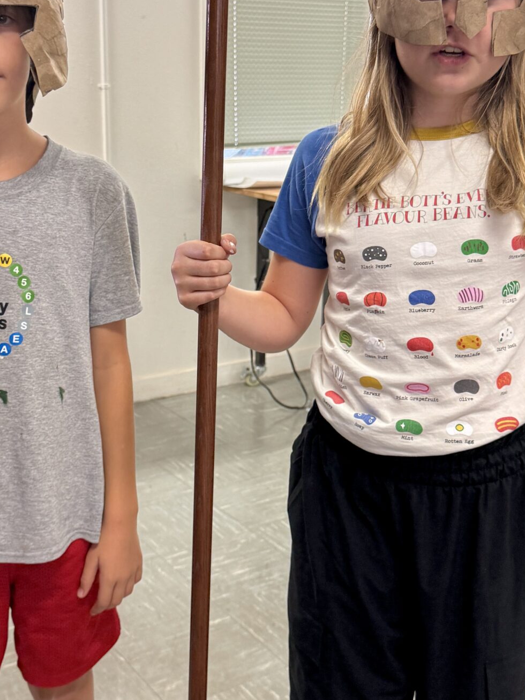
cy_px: 305
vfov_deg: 40.4
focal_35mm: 47
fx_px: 951
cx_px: 223
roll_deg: -0.6
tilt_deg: -13.3
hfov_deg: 30.8
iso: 200
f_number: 1.78
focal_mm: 6.76
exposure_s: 1/60
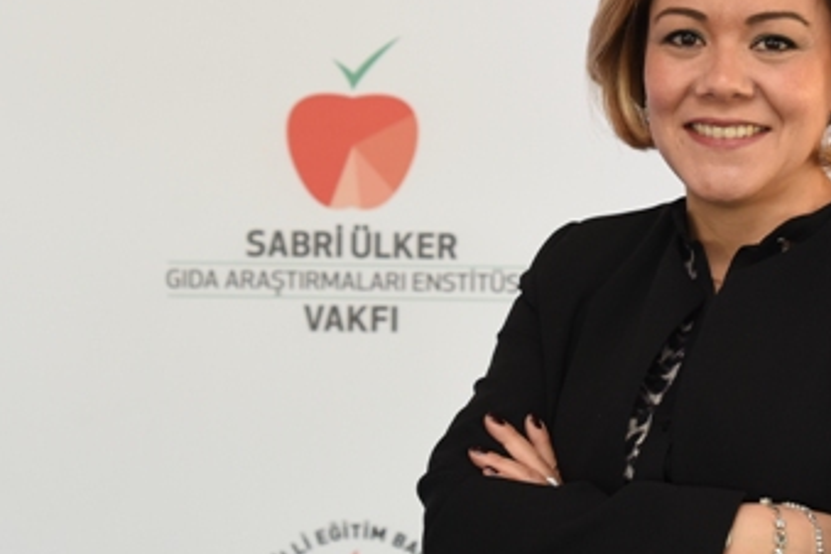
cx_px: 723
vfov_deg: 14.9
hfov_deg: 21.7
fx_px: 2124
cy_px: 216
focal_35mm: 92
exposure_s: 1/160
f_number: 5
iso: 800
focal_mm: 52
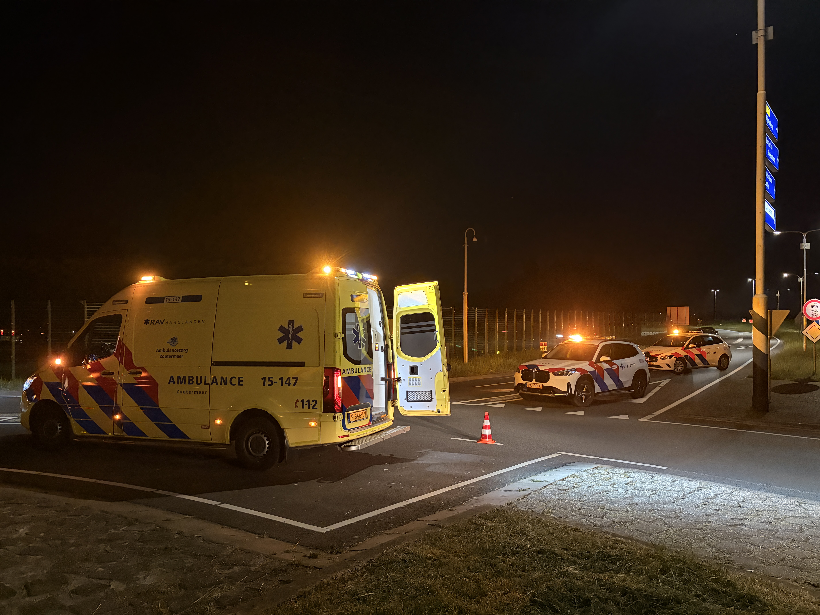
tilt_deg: +2.0
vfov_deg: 53.1
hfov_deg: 67.3
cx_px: 410
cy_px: 308
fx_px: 616
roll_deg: +0.6
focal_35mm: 26
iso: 640
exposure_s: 1/30
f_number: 1.6
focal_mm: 5.96
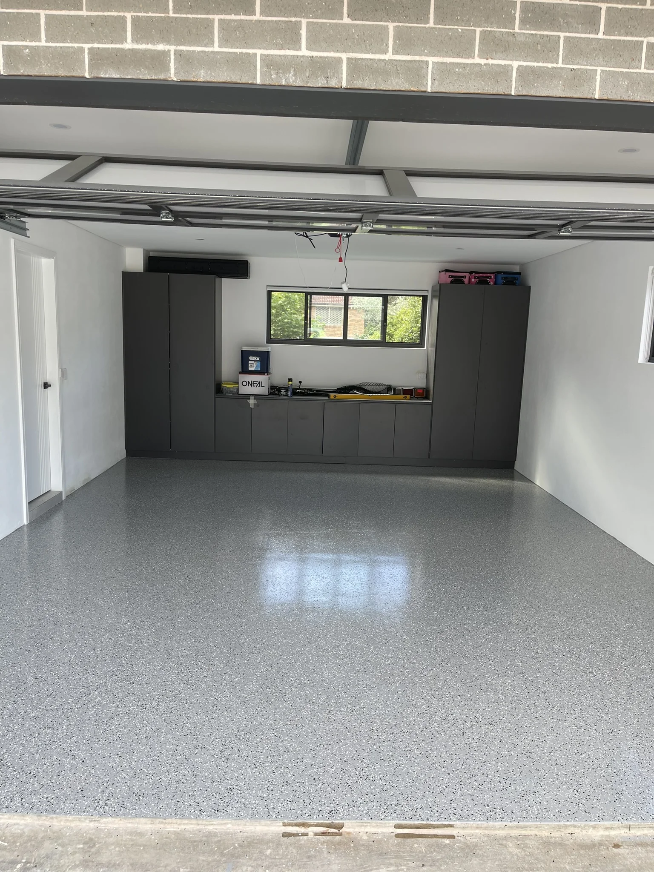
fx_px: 655
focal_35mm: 26
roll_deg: -1.5
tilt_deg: -9.6
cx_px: 327
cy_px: 436
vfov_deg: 67.3
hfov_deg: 53.1
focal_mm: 5.1
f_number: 1.6
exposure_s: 1/202
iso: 32
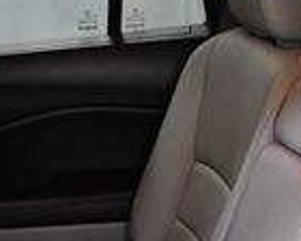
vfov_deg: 9.7
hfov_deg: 12.4
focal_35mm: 155
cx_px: 110
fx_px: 1381
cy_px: 362
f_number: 3.5
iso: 2200
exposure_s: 1/125
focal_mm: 18
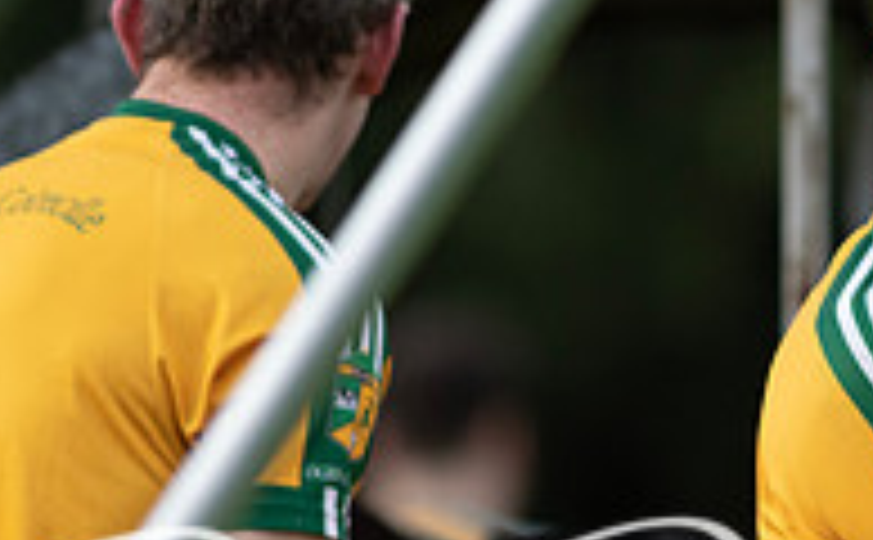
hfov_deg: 1.4
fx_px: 35253
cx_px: 840
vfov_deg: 0.9
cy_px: 434
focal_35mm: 1486
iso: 220
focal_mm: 300
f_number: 2.8
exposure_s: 1/1600
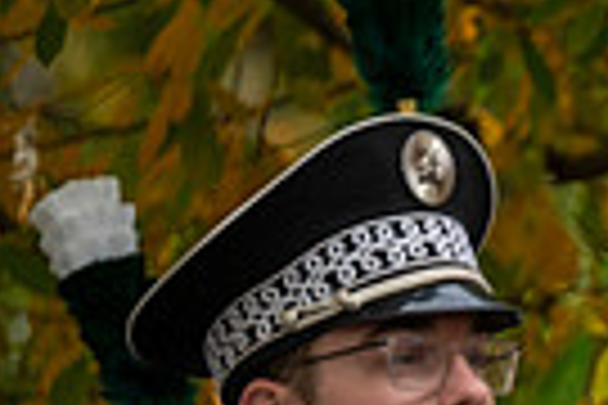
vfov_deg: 1.6
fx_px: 14473
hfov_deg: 2.4
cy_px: 616
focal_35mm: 857
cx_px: 1261
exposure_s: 1/500
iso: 50
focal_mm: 200
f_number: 2.8
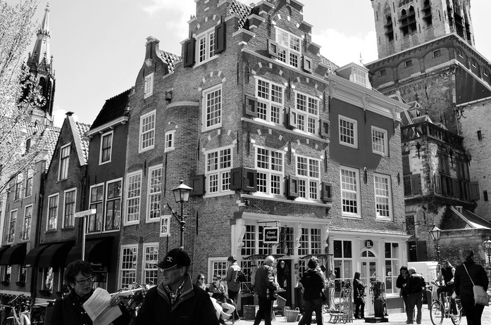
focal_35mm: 31
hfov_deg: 60.3
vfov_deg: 42.2
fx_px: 422
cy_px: 163
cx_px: 267
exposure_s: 1/250
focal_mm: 18
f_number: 8
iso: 200
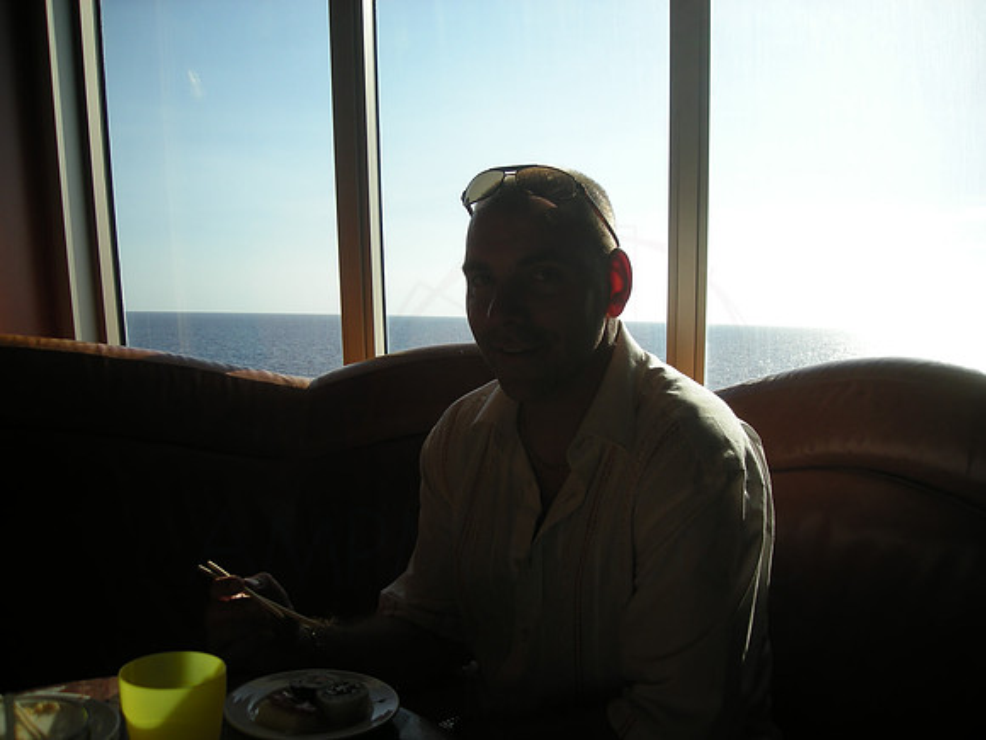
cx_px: 493
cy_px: 370
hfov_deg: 52.6
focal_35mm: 35
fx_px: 997
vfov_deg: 40.7
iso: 50
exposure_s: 1/384
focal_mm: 5.7
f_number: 2.8
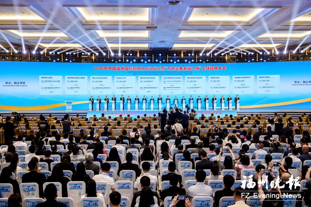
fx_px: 302
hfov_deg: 54.4
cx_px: 157
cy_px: 102
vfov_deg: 37.9
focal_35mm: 35
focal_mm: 34
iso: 1000
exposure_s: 1/160
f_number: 5.6
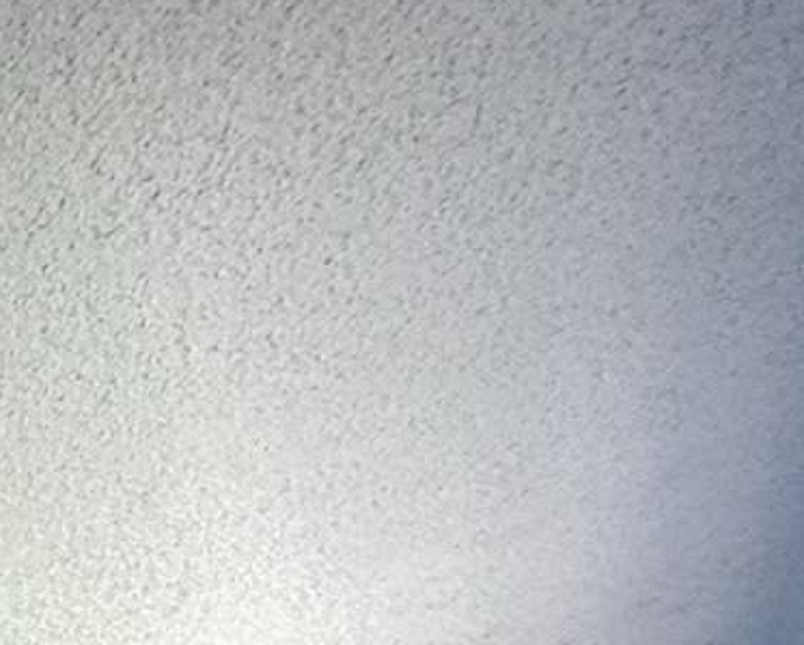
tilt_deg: -3.7
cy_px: 1611
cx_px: -1145
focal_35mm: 75
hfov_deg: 14.8
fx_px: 1786
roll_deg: -1.0
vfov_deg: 13.6
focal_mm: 2.22
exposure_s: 1/62
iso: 320
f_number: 2.2
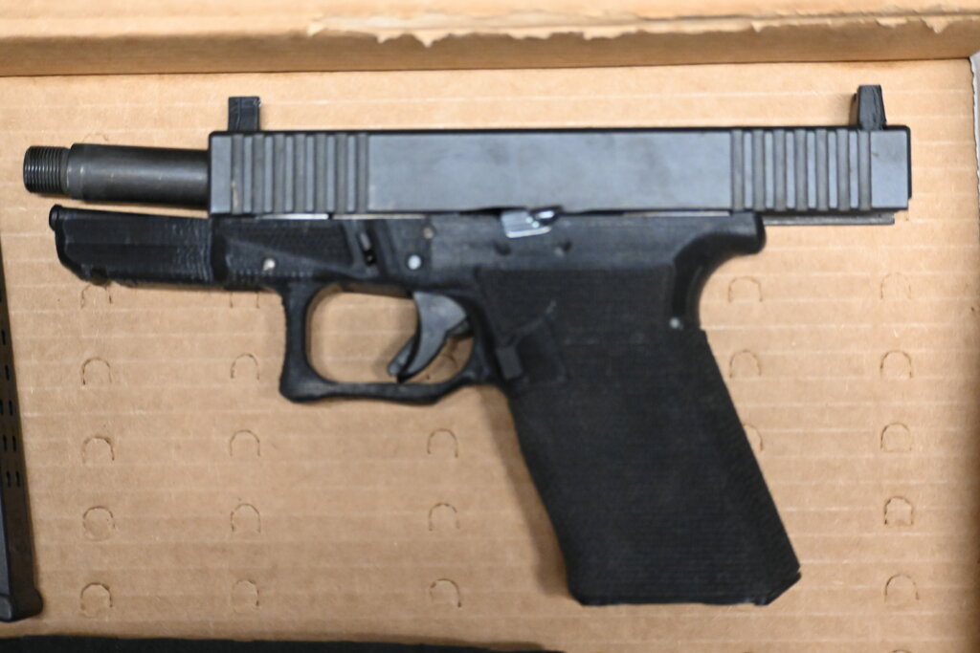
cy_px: 326
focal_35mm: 75
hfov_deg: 27.0
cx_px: 490
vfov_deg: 18.2
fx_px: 2042
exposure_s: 1/60
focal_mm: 50
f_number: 4.5
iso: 6400
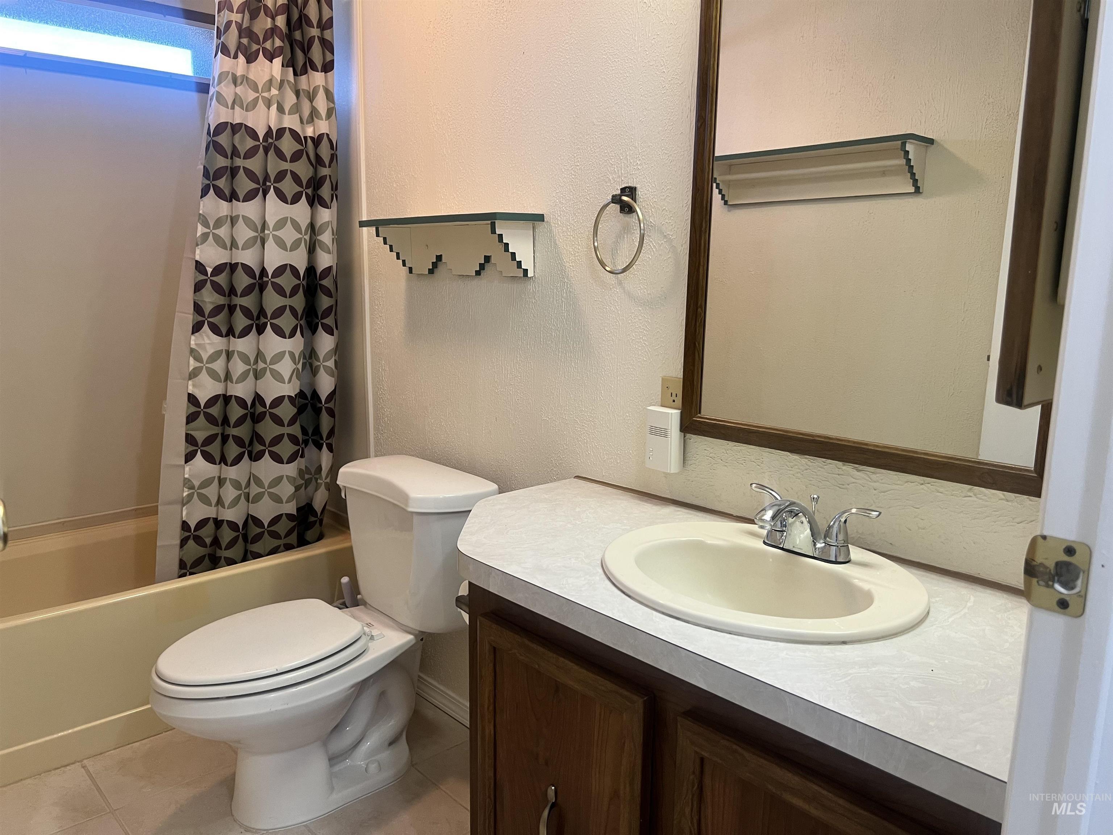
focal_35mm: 26
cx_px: 556
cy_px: 418
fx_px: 836
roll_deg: -1.3
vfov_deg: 53.1
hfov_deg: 67.3
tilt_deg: -10.5
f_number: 1.5
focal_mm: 5.7
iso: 100
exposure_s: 1/60
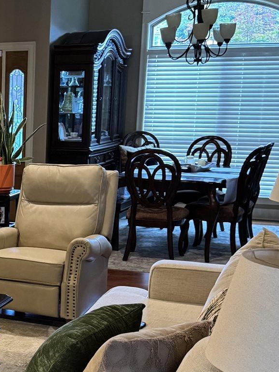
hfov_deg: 19.2
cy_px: 242
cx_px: -66
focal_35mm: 72
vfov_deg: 26.9
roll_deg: +1.1
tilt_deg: -10.7
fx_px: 774
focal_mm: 6.76
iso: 500
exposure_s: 1/60
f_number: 1.78
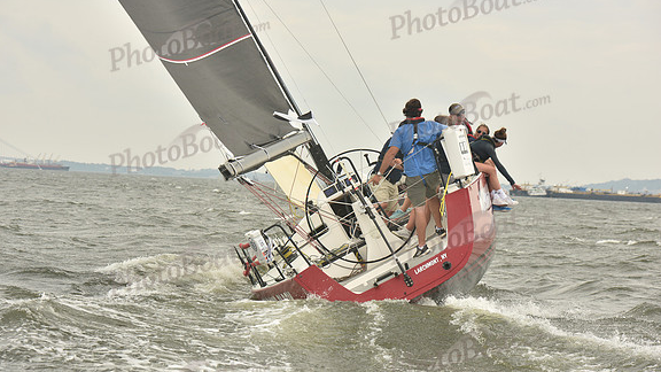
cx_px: 330
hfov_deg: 22.5
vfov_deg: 12.7
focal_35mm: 95
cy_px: 191
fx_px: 1665
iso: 250
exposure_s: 1/800
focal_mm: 90
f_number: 6.3
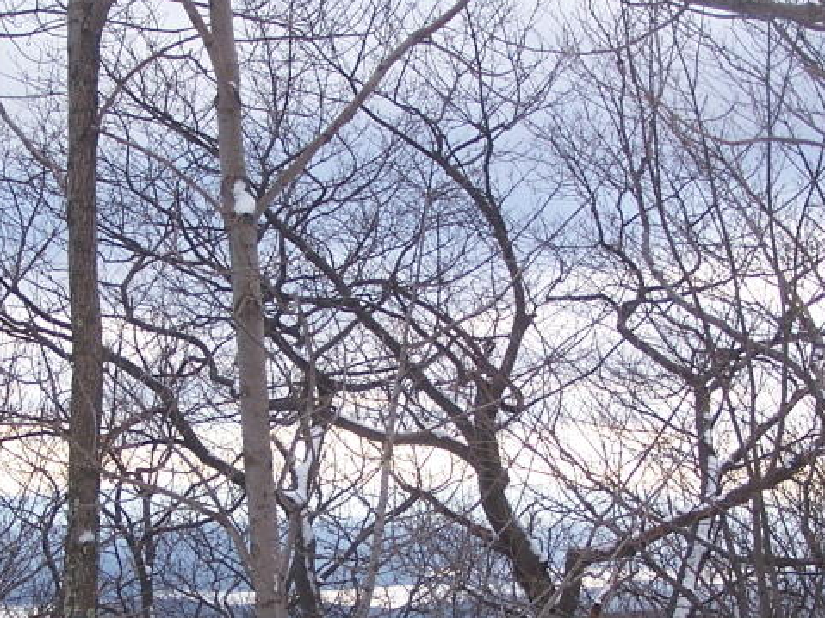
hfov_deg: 21.3
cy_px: 472
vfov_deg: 16.0
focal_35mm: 92
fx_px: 2192
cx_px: 370
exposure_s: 1/200
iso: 80
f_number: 2.9
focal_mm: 7.1
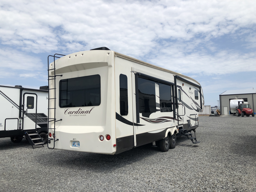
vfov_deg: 49.7
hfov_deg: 63.4
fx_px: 207
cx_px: 128
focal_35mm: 28
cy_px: 96
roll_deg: +1.2
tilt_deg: +4.9
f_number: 1.8
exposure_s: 1/3436
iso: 20
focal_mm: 3.99
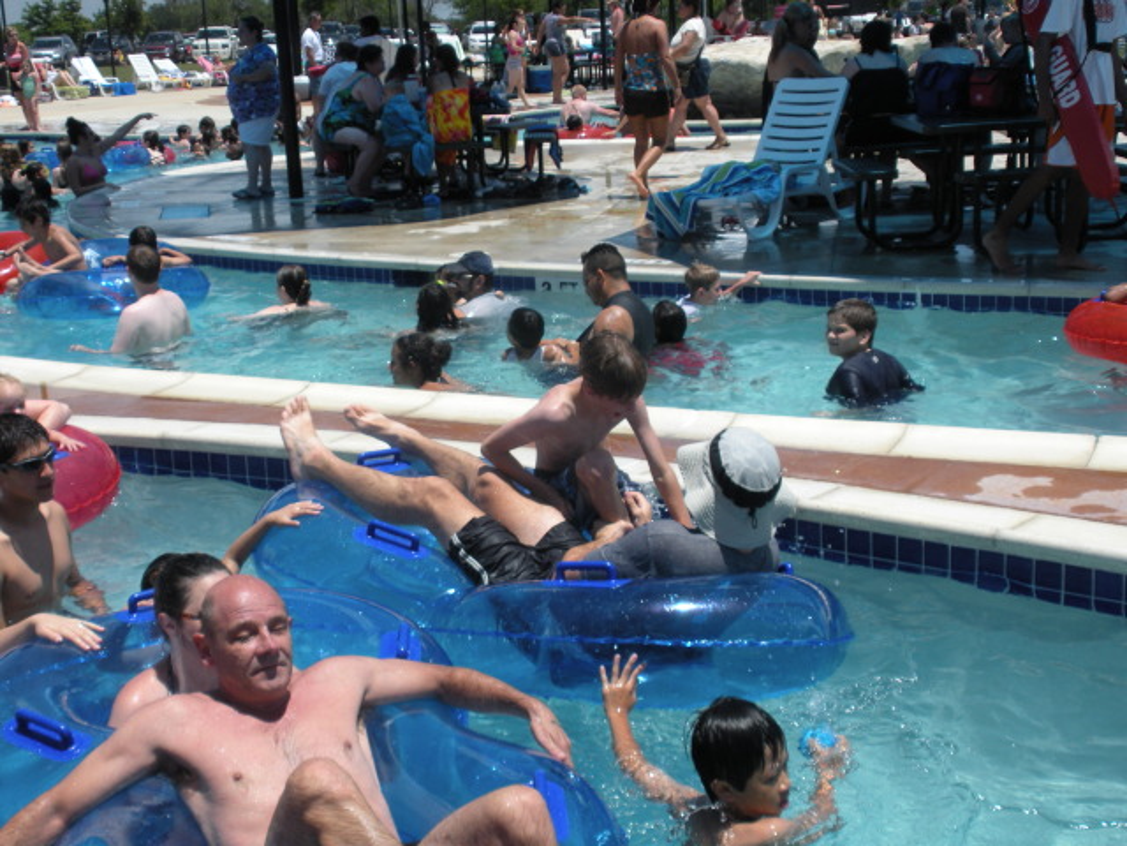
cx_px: 564
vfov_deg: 28.0
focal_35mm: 52
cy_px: 423
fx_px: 1693
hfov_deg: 36.8
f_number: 4.4
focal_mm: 9.1
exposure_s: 1/620
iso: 64
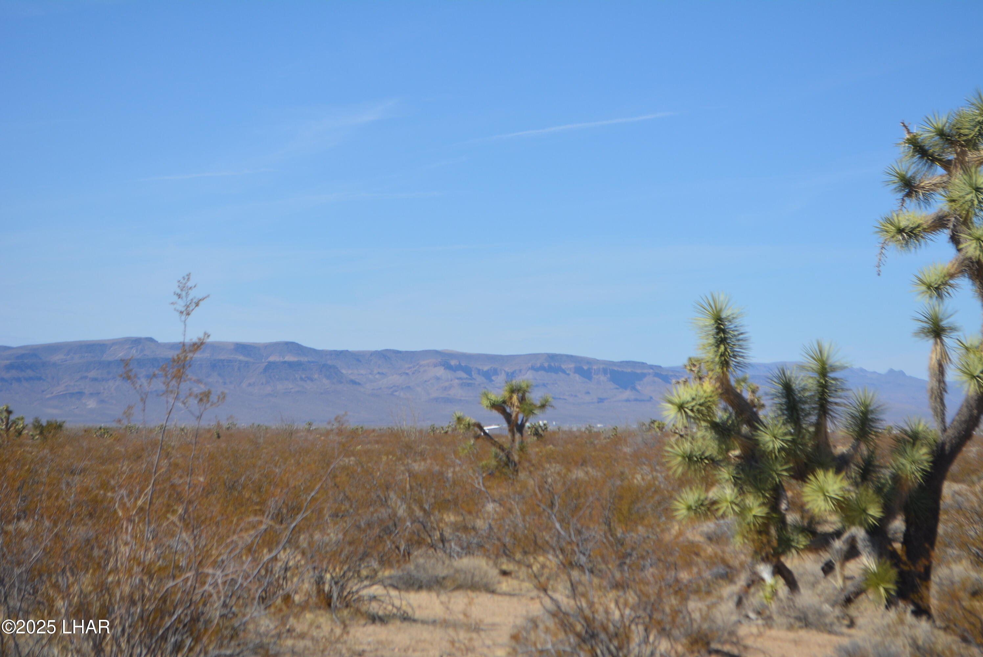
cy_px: 328
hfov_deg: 26.0
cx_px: 492
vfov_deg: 17.5
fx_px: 2131
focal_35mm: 78
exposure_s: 1/2000
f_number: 7.1
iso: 400
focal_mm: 52
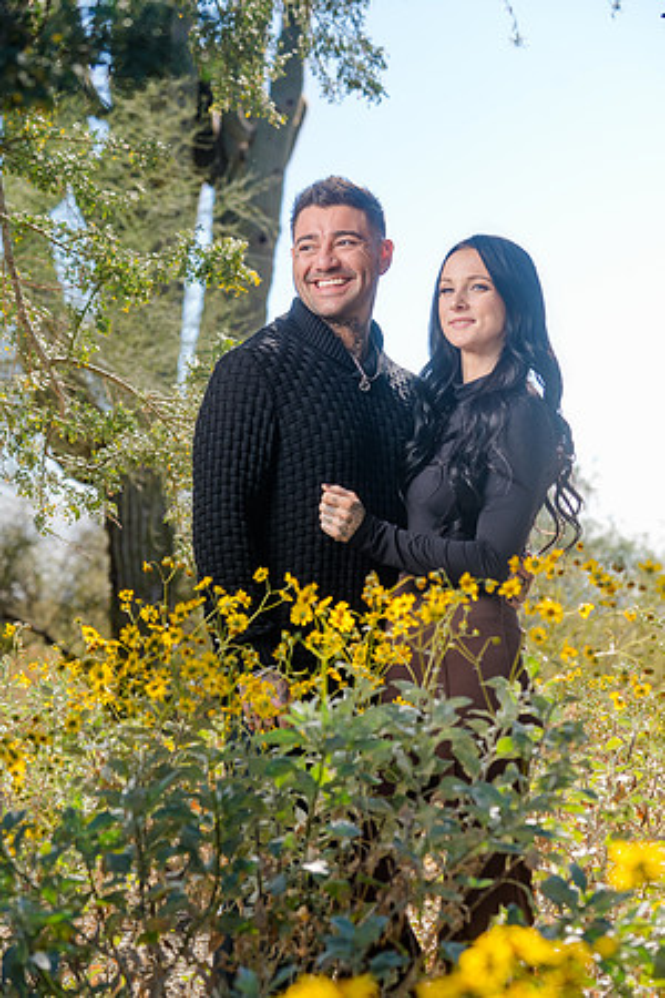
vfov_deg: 22.9
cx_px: 332
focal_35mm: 89
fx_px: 2466
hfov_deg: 15.4
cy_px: 499
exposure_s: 1/250
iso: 100
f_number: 5.6
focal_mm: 89
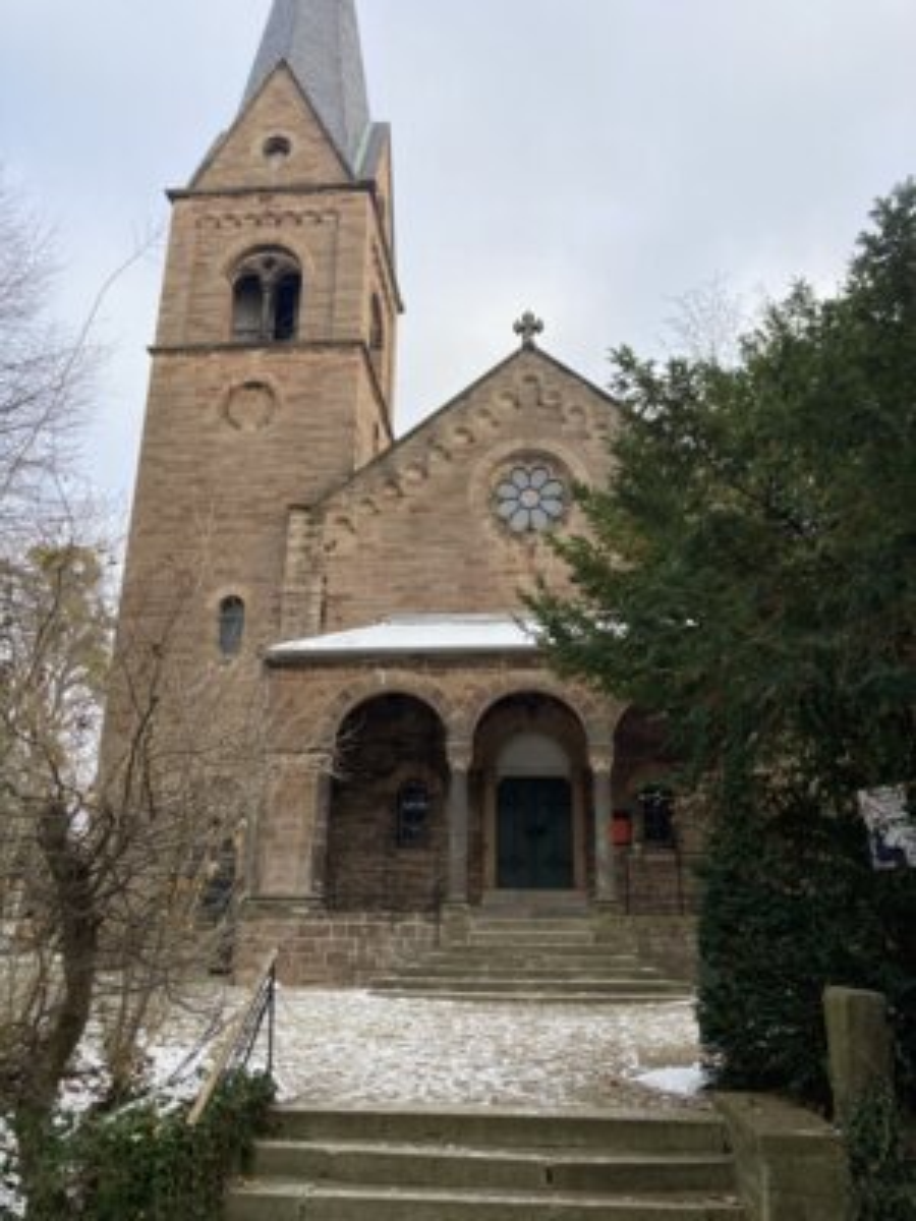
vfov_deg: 63.4
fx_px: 988
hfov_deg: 49.7
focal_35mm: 28
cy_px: 610
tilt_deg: +19.8
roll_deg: +0.3
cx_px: 458
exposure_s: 1/198
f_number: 1.8
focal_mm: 3.99
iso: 20
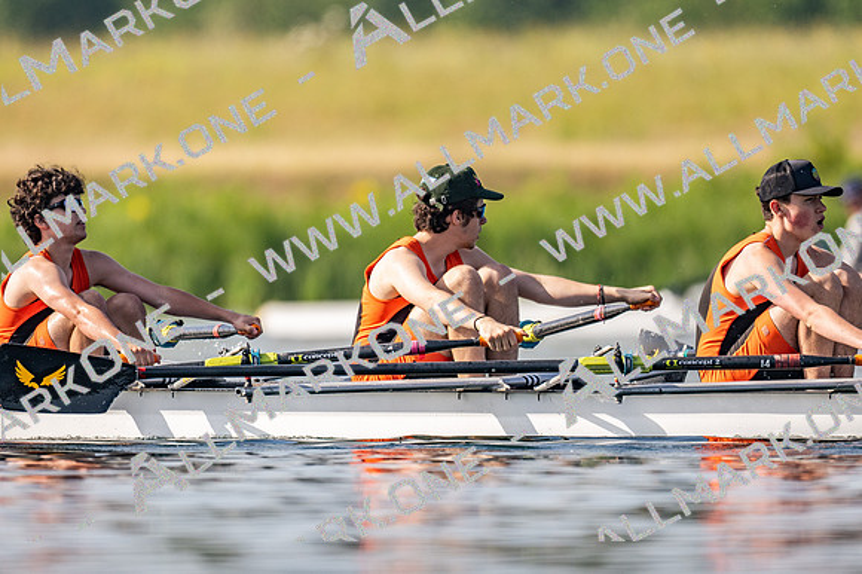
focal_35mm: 900
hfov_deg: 2.3
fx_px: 21537
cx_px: 431
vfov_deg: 1.5
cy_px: 287
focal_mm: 600
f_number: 4
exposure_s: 1/2500
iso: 160
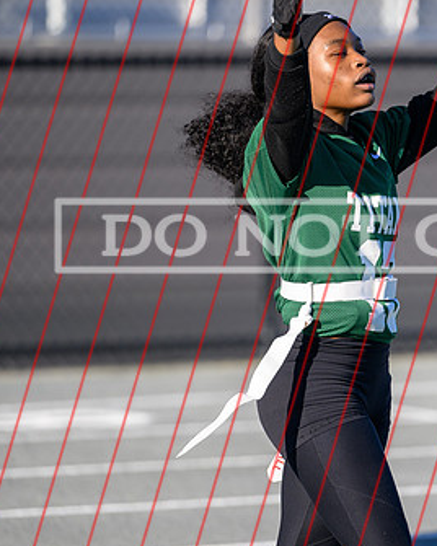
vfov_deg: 5.6
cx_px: 368
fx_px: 5594
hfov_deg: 4.5
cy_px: 265
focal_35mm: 346
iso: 140
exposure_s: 1/1250
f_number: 2.8
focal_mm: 200
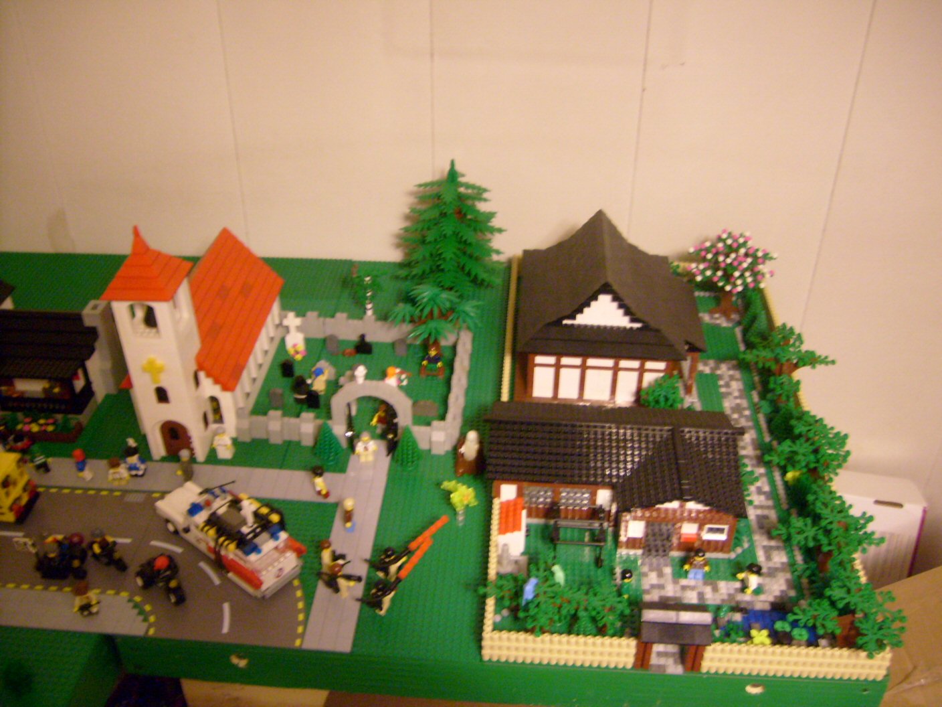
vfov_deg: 40.7
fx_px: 952
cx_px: 471
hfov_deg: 52.6
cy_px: 354
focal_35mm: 35
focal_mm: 5.8
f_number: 2.8
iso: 200
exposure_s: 1/3
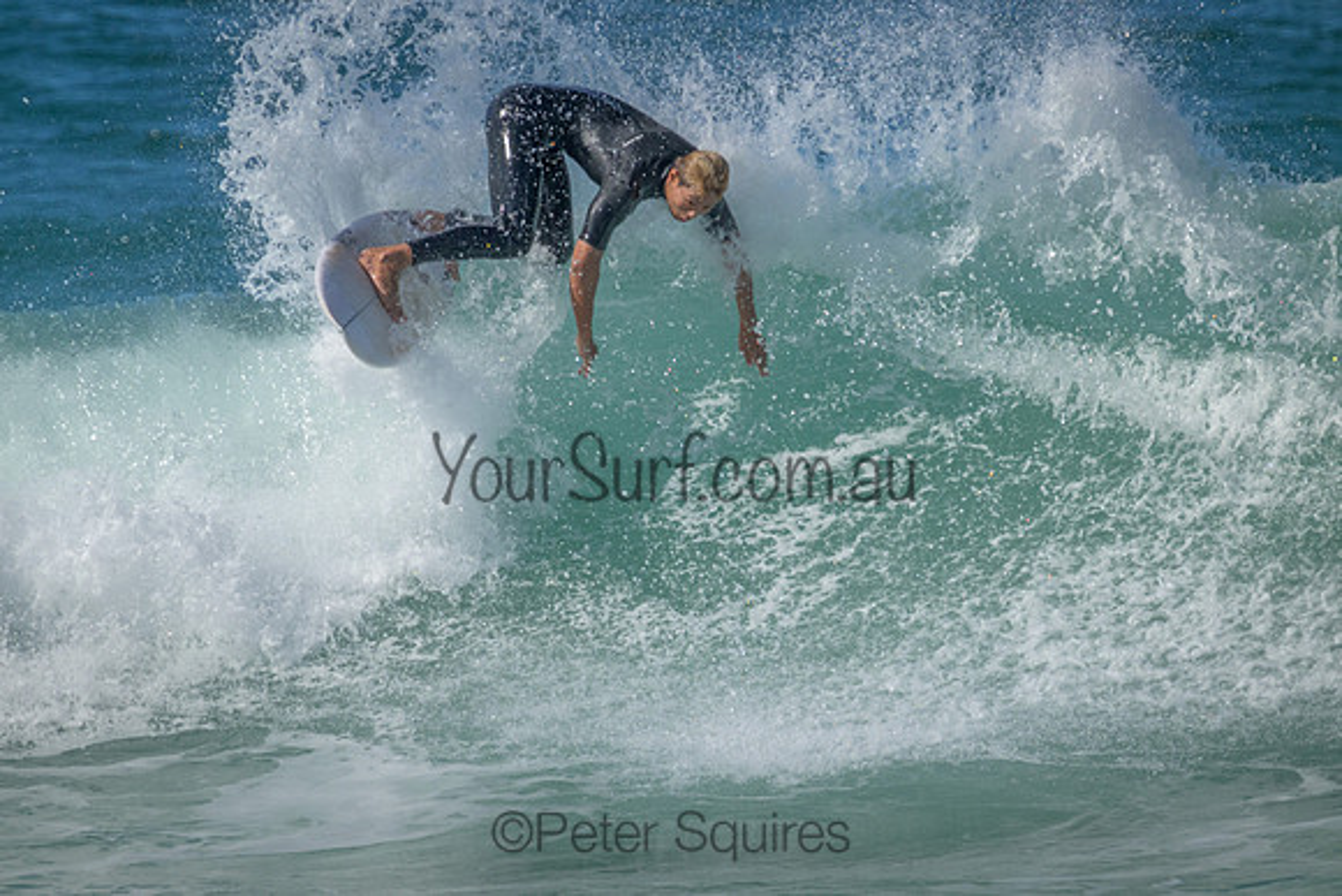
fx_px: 29828
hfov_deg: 2.6
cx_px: 671
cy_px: 448
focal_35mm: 800
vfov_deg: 1.7
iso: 2200
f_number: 11
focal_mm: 800
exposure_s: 1/2000
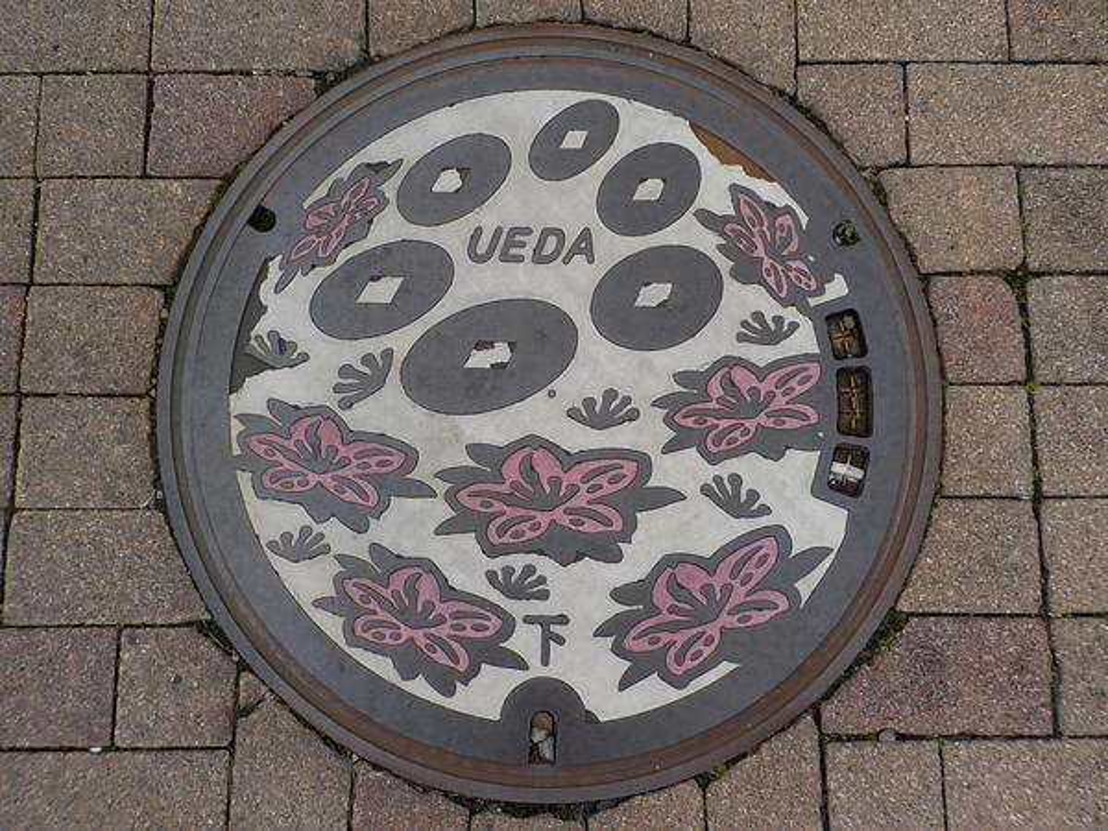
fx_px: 960
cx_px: 554
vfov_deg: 46.8
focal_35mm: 30
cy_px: 416
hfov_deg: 60.0
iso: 125
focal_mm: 4.1
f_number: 3.3
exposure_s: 1/200
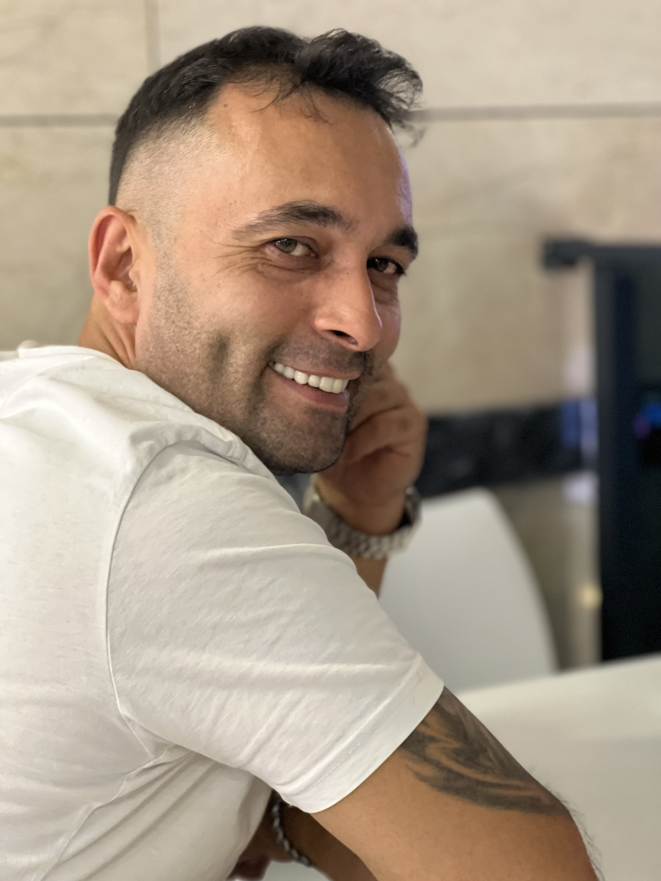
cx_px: 330
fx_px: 1960
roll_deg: +0.6
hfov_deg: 19.1
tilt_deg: -7.3
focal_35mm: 77
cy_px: 440
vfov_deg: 25.3
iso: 400
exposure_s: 1/20
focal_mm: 9
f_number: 2.8
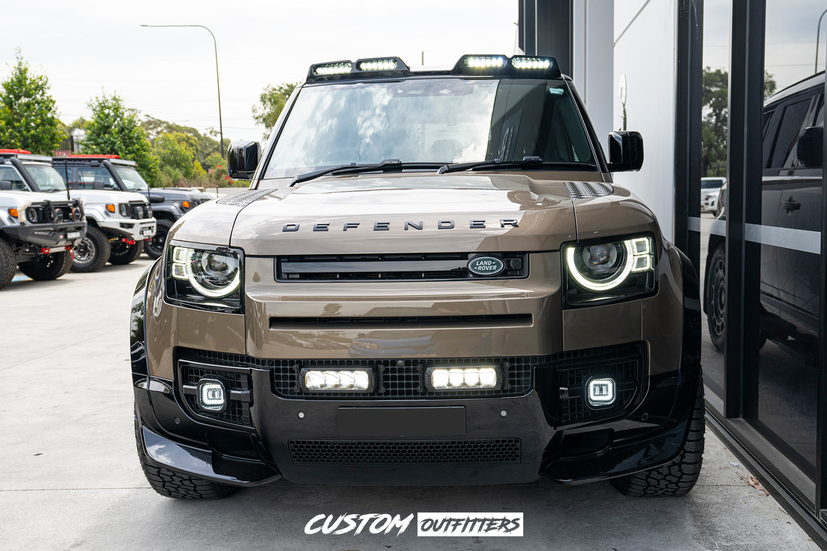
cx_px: 414
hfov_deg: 63.7
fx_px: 666
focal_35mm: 29
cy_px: 276
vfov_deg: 45.0
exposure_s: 1/100
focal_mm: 29
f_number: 5
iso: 100
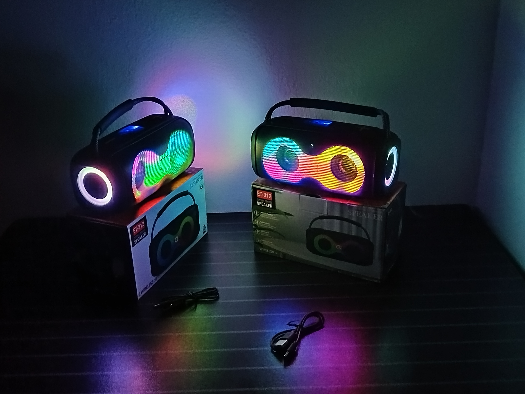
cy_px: 197
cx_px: 262
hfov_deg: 50.1
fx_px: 561
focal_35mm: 37
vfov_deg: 38.7
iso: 5064
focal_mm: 5.25
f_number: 1.75
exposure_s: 1/20
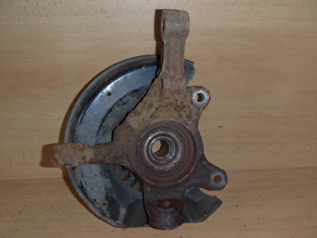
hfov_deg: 49.0
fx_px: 348
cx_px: 158
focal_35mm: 38
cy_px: 119
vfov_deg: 37.7
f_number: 4.6
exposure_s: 1/40
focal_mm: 6.83
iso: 100
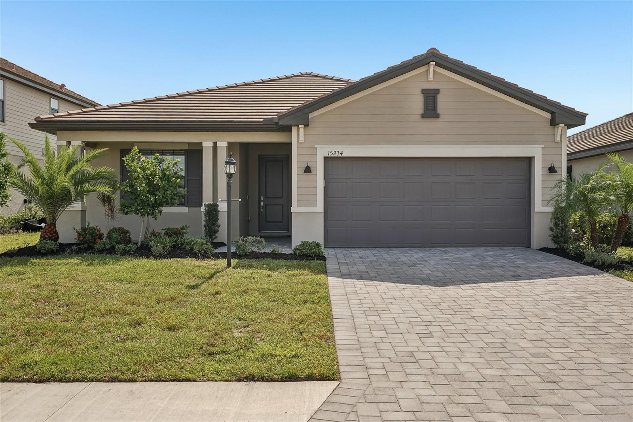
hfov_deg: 60.3
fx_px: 545
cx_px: 316
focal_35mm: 31
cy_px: 211
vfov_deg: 42.3
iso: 400
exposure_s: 1/640
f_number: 8
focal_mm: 31
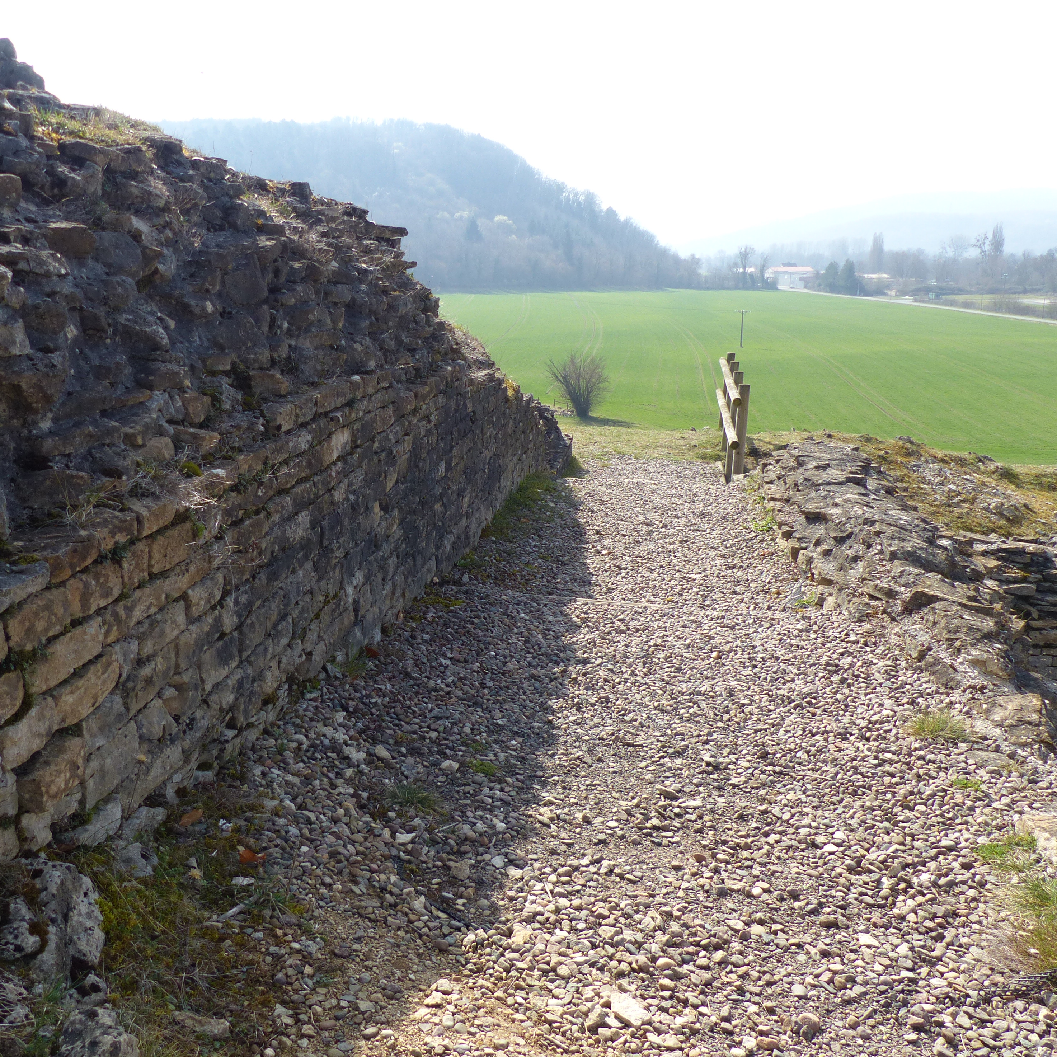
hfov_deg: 53.5
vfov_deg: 54.0
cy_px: 520
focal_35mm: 30
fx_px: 1036
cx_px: 399
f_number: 2.8
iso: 100
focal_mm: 4.5
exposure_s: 1/800
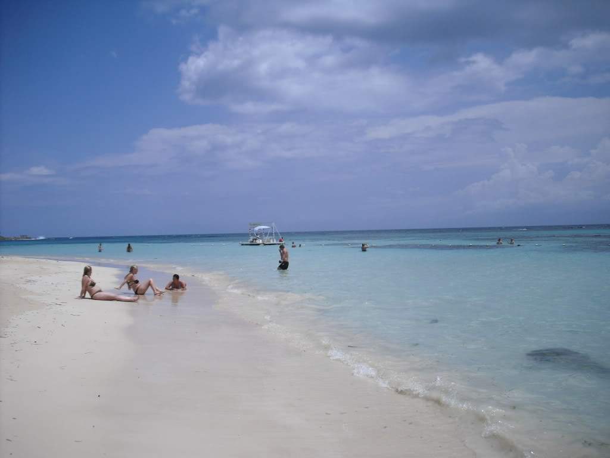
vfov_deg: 37.7
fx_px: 670
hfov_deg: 49.0
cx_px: 305
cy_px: 229
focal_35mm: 38
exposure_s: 1/800
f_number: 5.6
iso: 64
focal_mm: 6.2
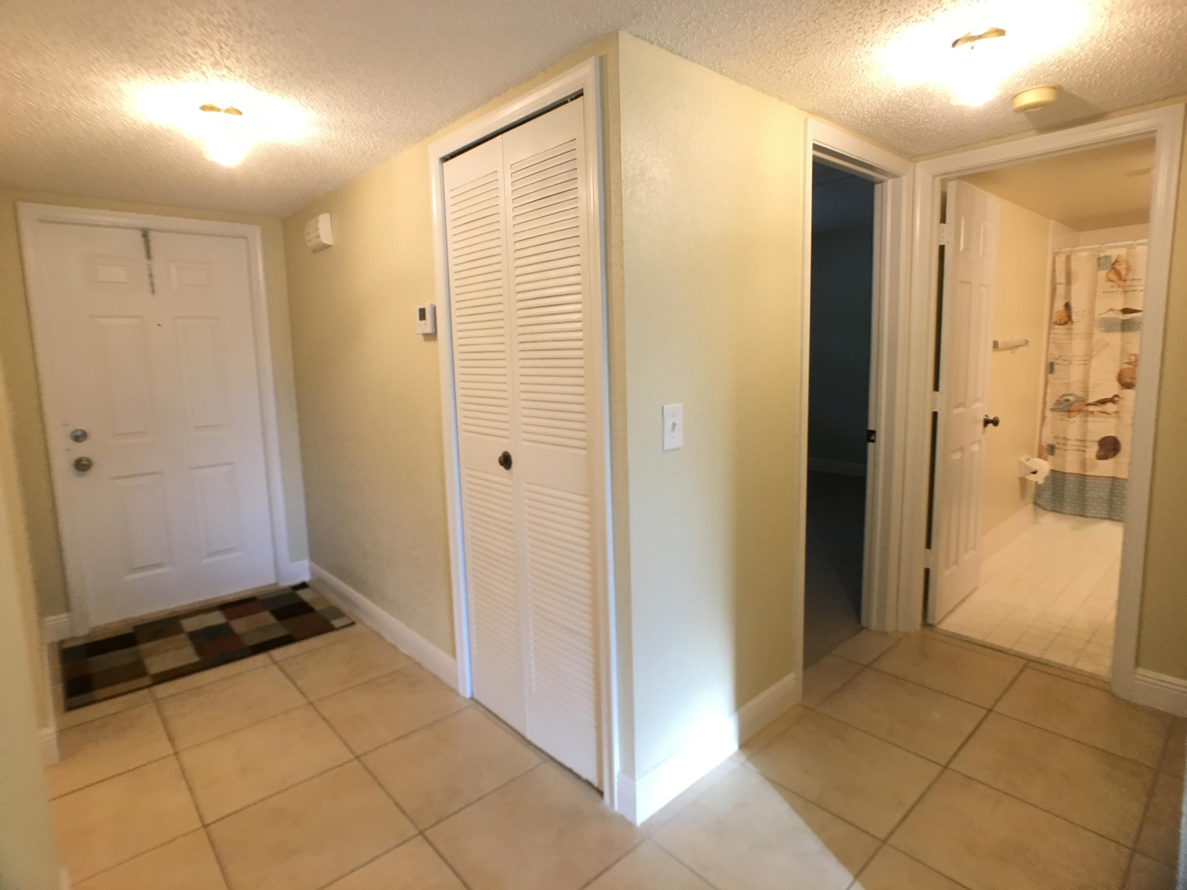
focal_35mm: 29
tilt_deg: -7.0
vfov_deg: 48.2
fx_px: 994
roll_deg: +1.6
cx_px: 594
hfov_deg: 61.7
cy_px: 445
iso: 50
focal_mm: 4.15
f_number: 2.2
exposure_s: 1/15
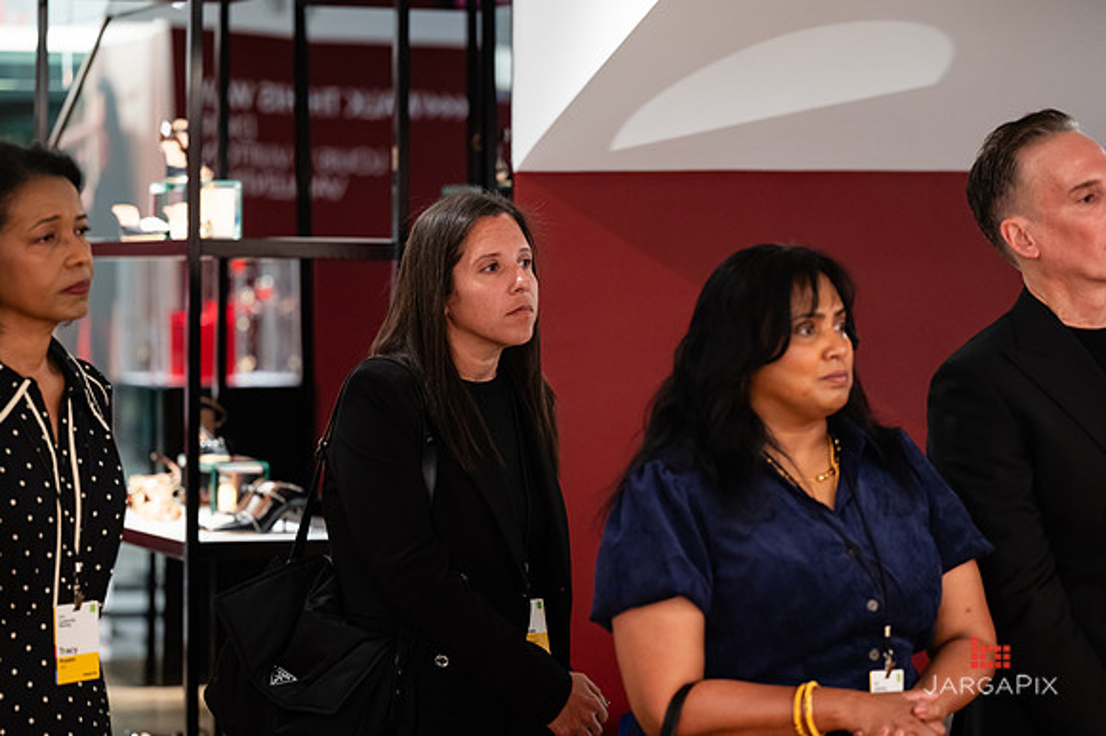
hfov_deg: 19.6
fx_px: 3196
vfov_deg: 13.1
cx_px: 553
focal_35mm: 104
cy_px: 368
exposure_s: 1/160
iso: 2500
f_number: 3.2
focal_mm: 104
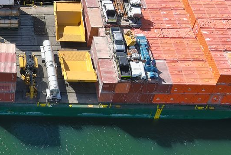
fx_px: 559
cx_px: -24
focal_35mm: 87
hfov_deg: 22.1
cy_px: 55
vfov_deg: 15.7
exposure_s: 1/800
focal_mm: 10.57
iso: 100
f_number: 2.8
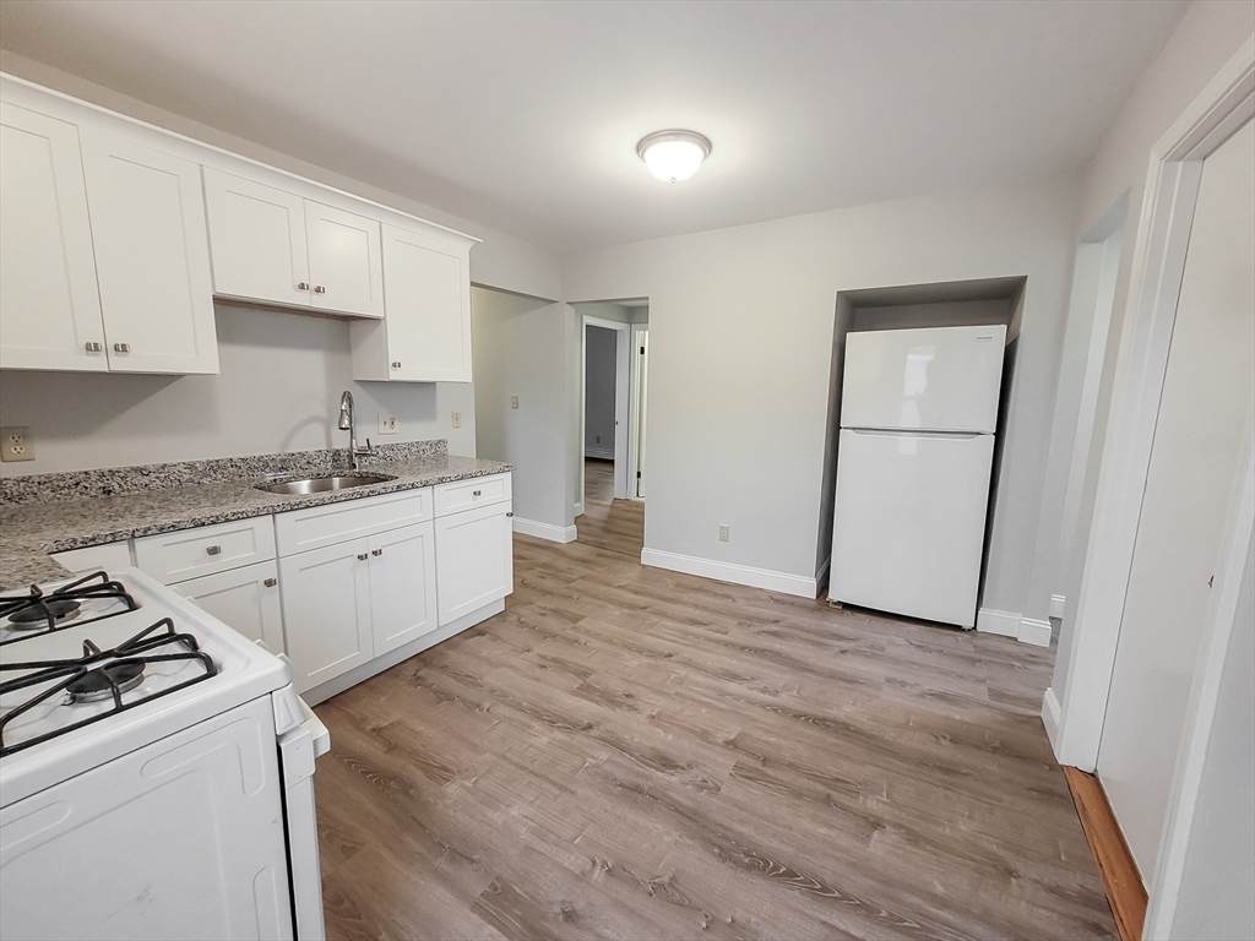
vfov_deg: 89.9
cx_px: 628
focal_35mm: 13
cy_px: 470
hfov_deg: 106.2
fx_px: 471
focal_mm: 1.74
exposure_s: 1/60
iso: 200
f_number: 2.2
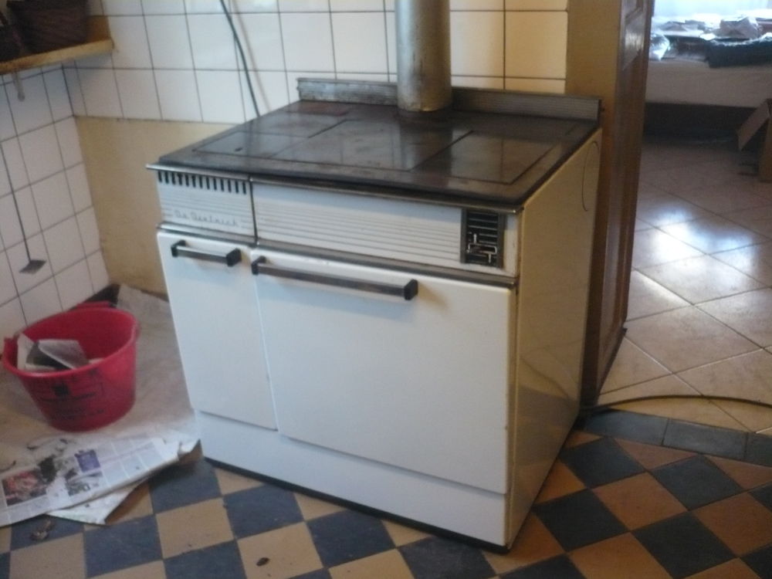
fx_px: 781
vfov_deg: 40.7
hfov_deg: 52.6
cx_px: 386
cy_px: 290
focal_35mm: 35
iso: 400
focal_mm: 5.8
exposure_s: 1/13
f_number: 2.8
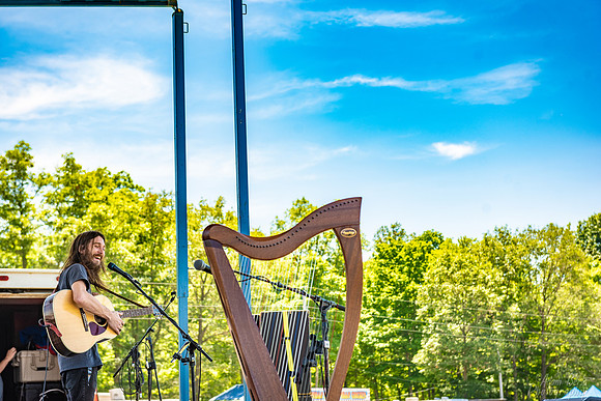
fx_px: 1169
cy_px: 200
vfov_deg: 19.5
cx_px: 300
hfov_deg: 28.8
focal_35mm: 70
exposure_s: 1/500
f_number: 5
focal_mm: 70
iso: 110
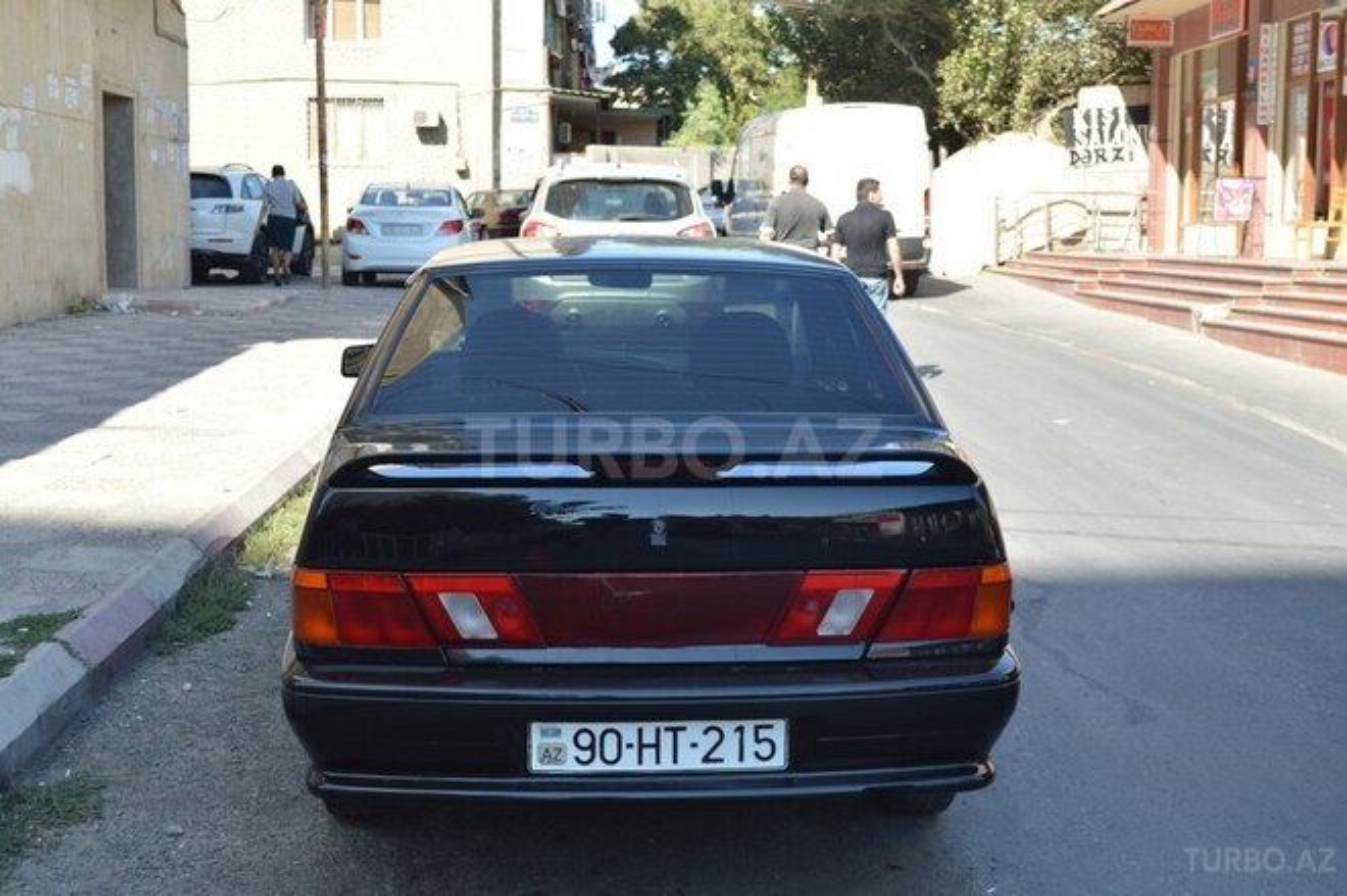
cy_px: 448
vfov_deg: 28.0
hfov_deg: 41.1
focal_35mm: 48
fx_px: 1795
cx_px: 674
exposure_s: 1/125
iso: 110
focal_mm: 32
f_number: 5.6
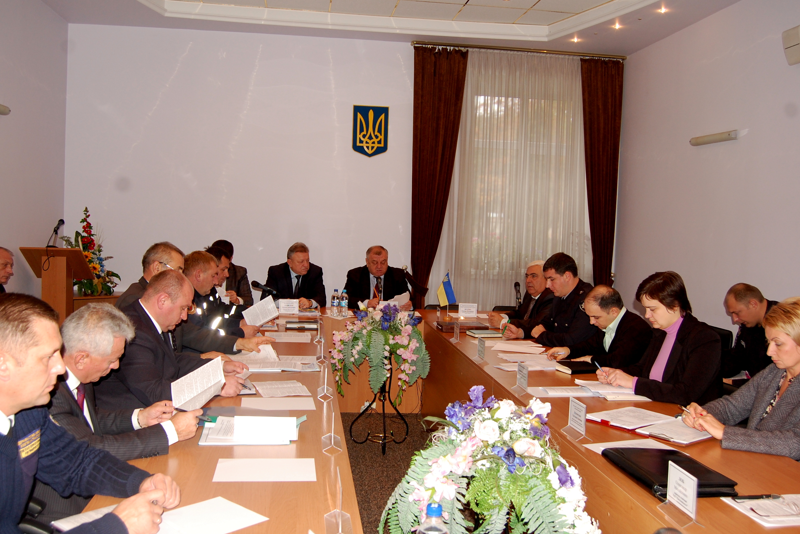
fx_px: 756
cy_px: 264
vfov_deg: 38.9
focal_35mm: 34
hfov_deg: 55.8
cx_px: 388
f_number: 5
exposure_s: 1/60
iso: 400
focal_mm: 22
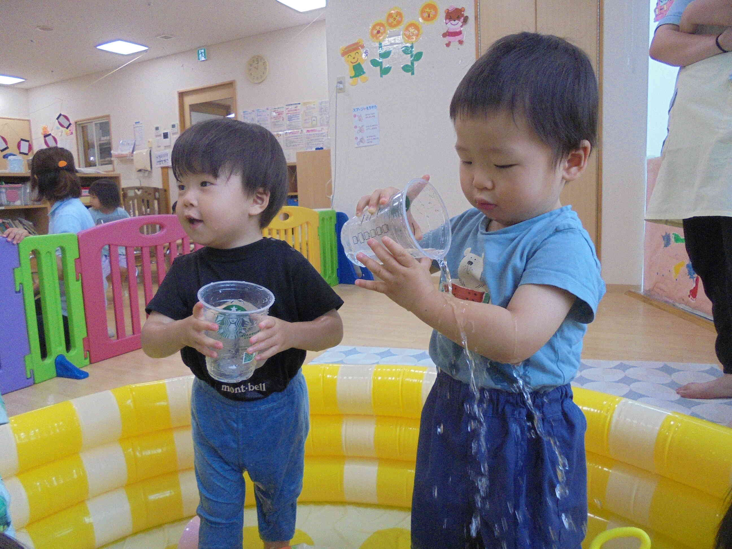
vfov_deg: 53.1
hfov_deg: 67.3
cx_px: 366
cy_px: 274
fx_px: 550
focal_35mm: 26
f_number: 3.5
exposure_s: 1/200
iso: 400
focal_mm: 4.6
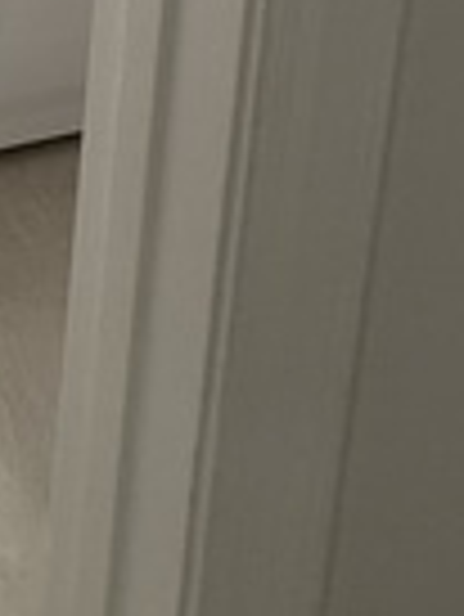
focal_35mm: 68
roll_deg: +0.3
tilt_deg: -11.3
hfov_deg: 16.5
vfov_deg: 18.1
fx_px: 1213
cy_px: -650
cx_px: -464
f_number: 2.2
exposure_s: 1/120
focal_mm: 2.22
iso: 160
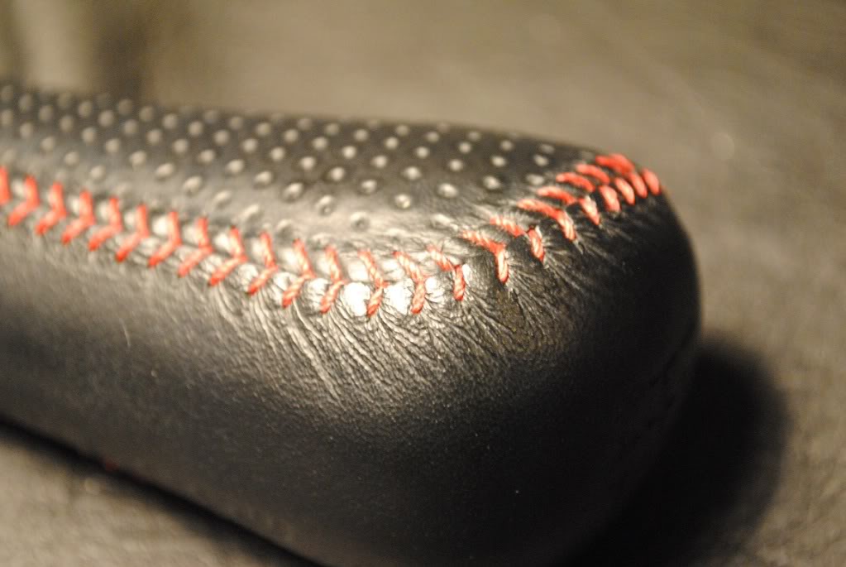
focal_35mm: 75
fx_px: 1765
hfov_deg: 27.0
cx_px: 423
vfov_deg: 18.2
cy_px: 284
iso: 1600
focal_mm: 50
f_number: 5.6
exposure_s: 1/10
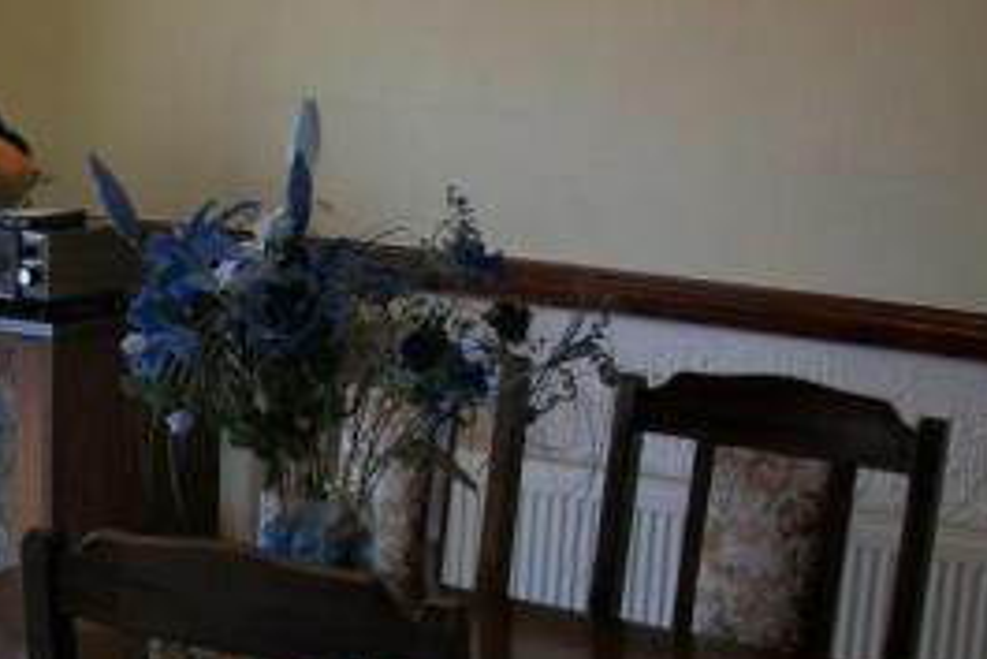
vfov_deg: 16.8
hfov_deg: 24.4
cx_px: 35
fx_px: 2194
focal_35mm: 80
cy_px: 631
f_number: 3.1
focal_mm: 6.3
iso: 80
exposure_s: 1/50
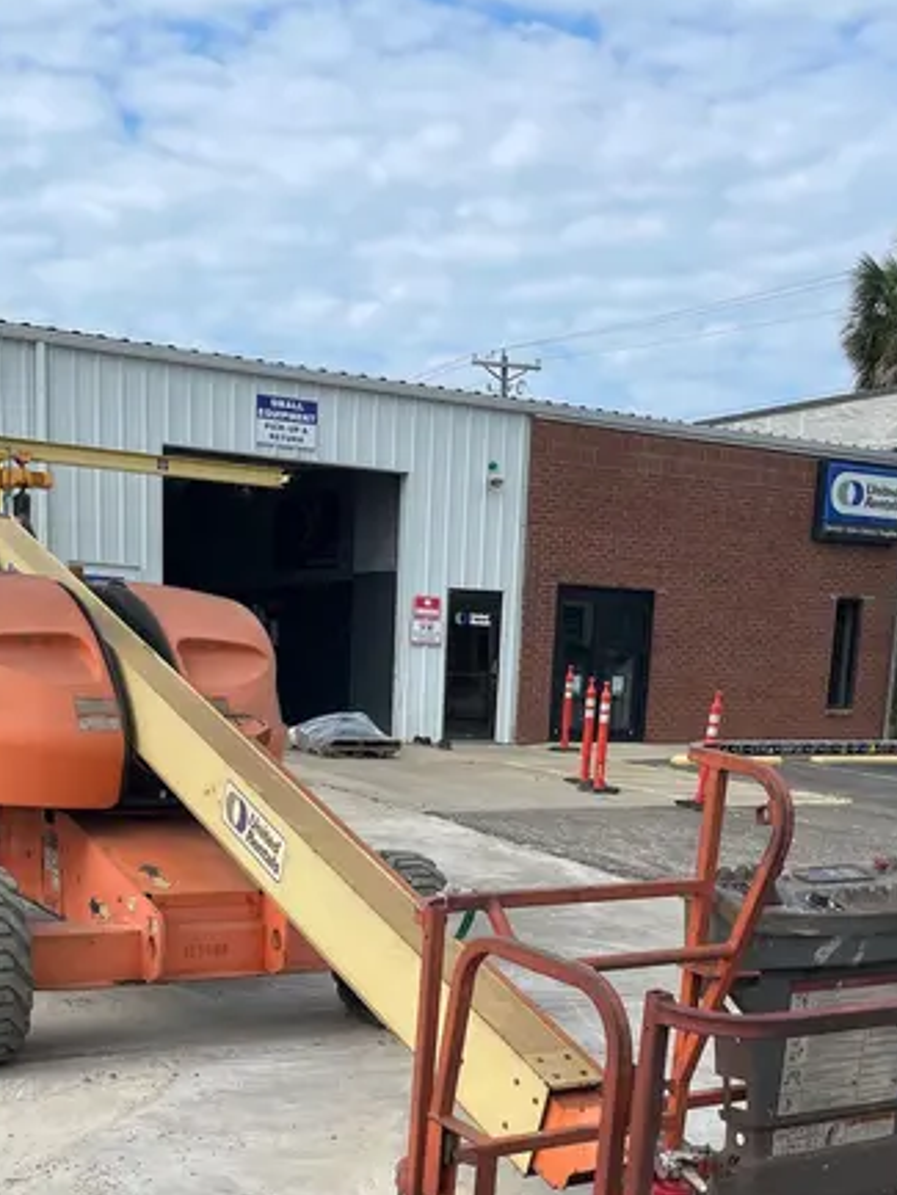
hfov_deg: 32.8
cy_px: 976
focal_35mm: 44
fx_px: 1519
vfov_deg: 40.9
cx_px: 375
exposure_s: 1/4132
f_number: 1.6
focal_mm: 4.2
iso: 50
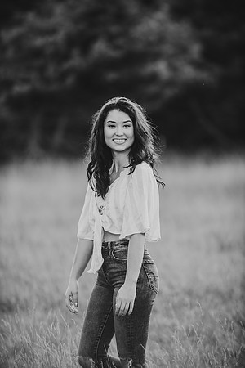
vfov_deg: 14.7
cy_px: 184
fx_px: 1429
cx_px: 122
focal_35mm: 140
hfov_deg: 9.8
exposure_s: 1/400
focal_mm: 140
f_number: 2.8
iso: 250
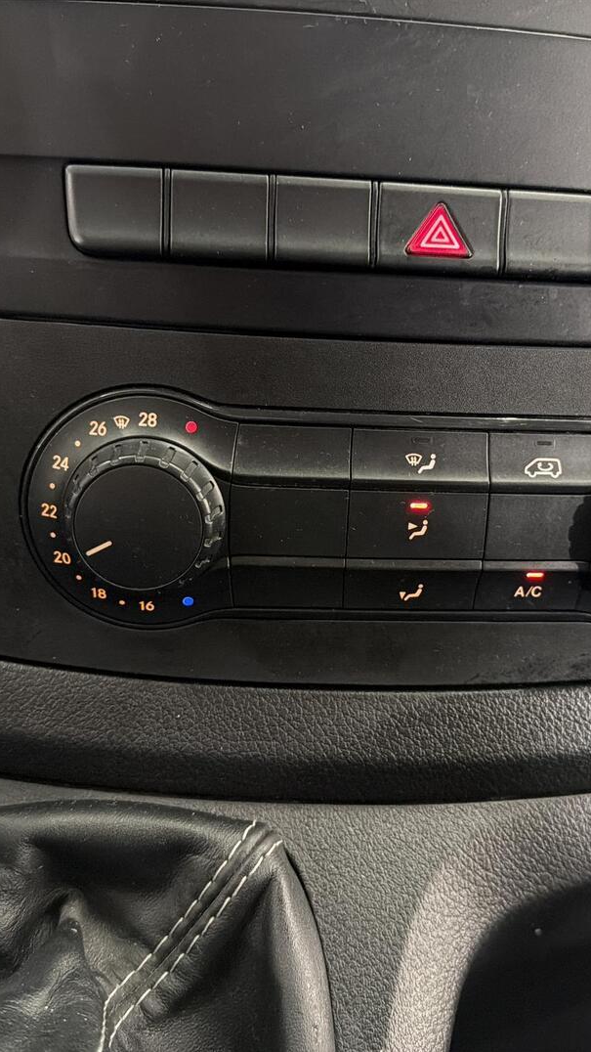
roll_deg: -4.6
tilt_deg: -25.4
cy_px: 527
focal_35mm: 35
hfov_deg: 33.7
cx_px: 334
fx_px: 975
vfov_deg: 56.6
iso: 1000
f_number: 1.78
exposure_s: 1/33
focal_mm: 6.76
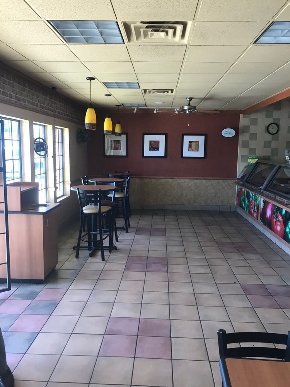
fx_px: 313
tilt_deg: -6.9
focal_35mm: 28
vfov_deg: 63.4
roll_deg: -0.7
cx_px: 145
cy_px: 194
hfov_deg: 49.7
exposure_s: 1/30
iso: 25
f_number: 1.8
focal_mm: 3.99
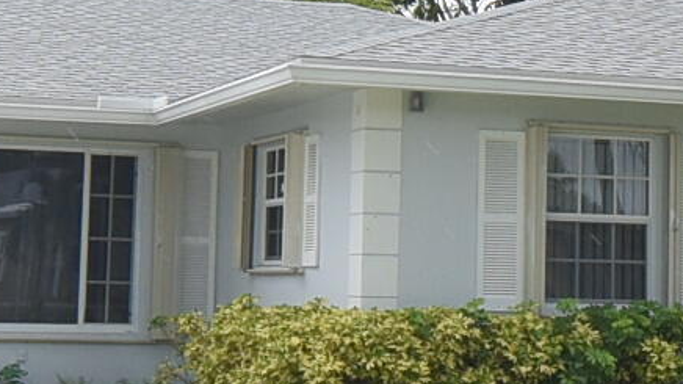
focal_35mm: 108
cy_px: 105
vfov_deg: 11.2
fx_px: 1955
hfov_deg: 19.8
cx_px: 442
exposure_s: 1/250
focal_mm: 10
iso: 280
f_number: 8
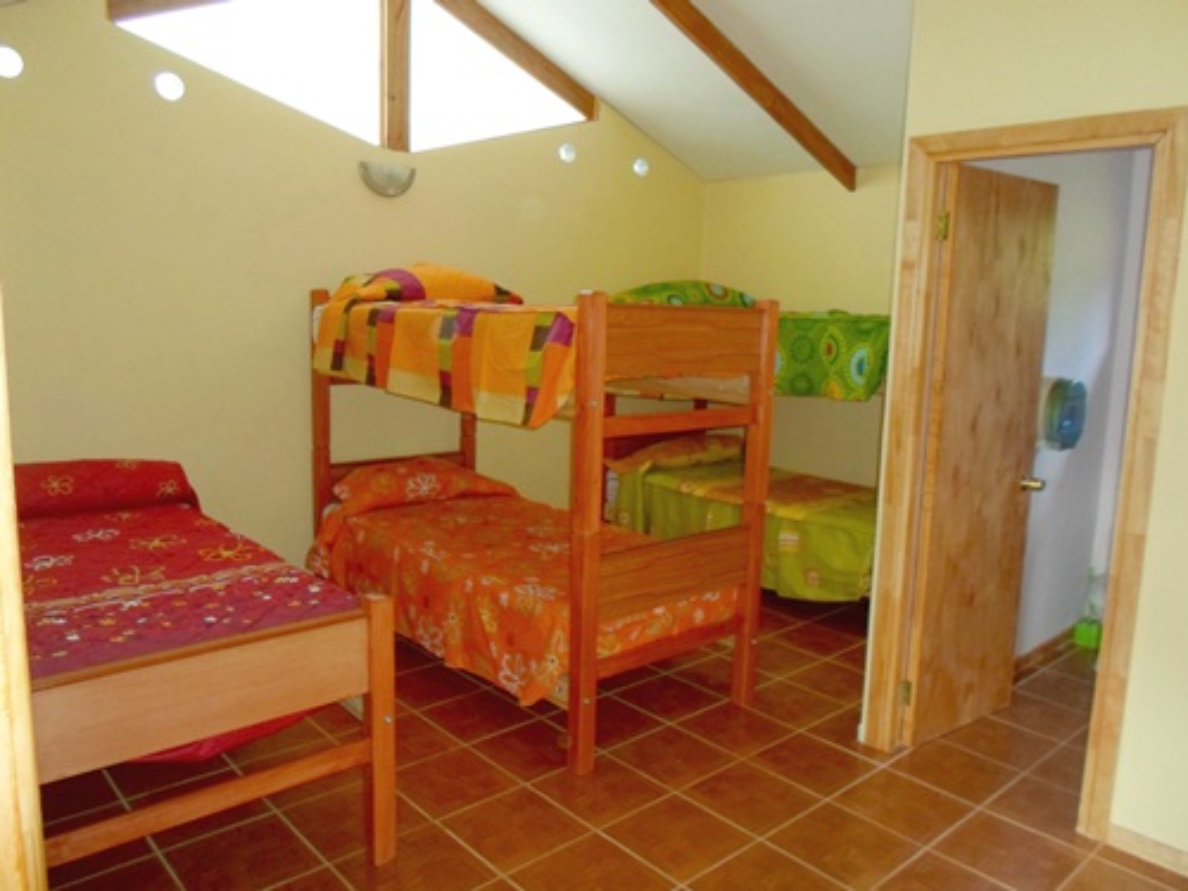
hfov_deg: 69.4
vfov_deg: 54.9
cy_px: 446
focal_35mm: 25
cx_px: 594
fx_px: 858
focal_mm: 4.5
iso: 120
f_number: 2.5
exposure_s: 1/30
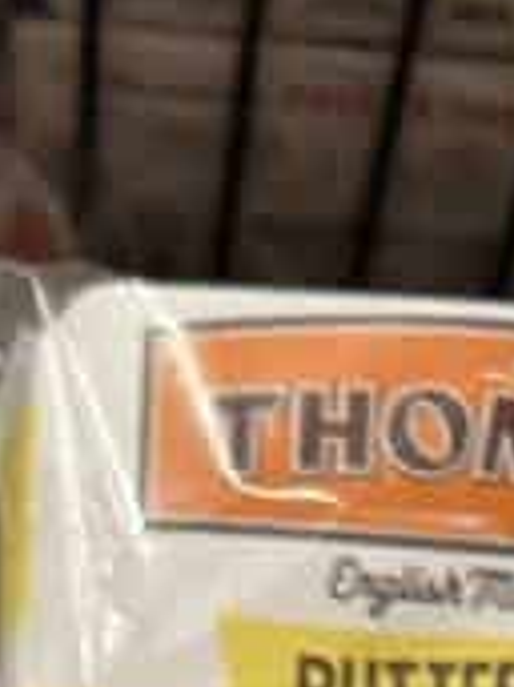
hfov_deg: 10.2
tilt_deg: +3.3
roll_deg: -1.1
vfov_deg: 11.5
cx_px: 498
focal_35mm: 144
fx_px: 2855
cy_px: 1627
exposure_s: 1/120
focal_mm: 6.86
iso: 160
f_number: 1.78
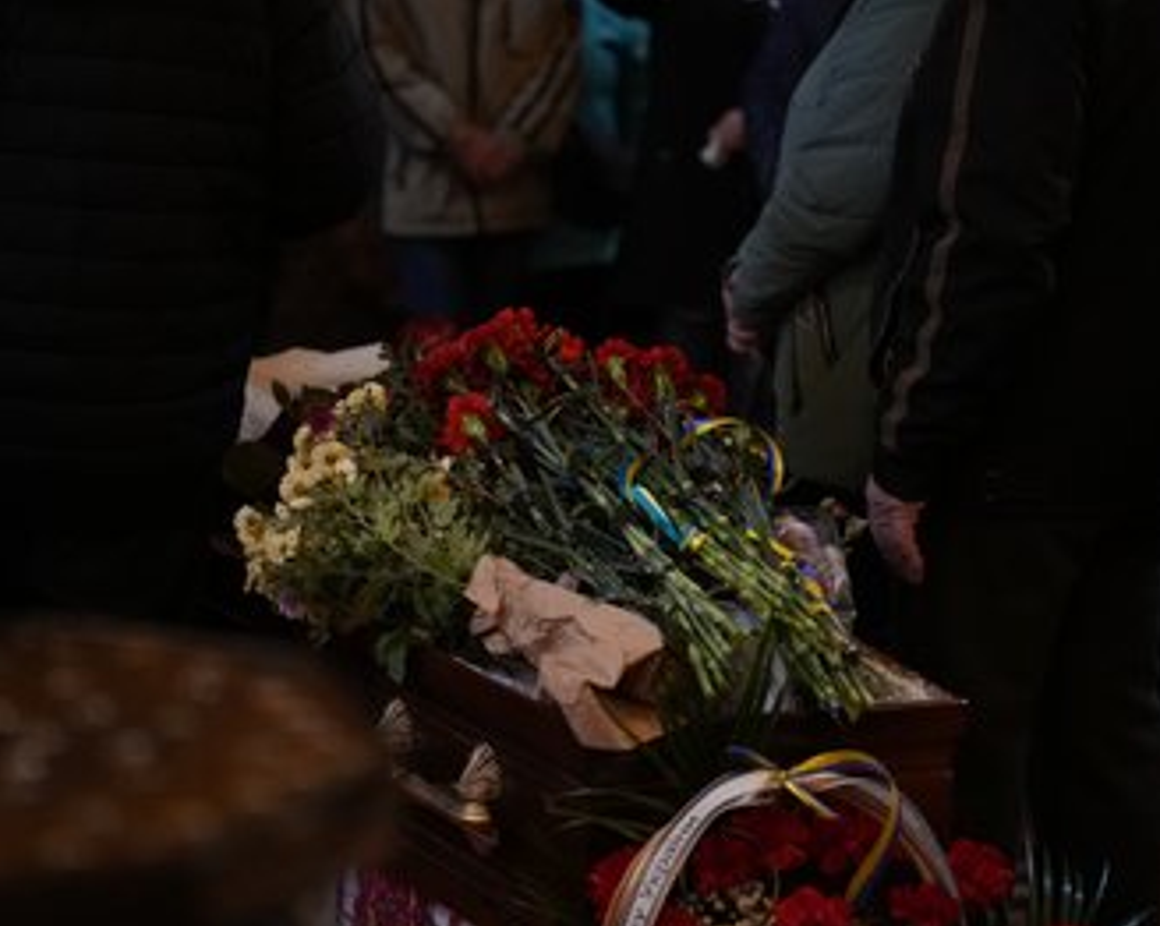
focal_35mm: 86
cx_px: 591
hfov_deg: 22.2
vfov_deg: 17.8
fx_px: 2951
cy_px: 465
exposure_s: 1/500
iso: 10000
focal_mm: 75
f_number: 2.8
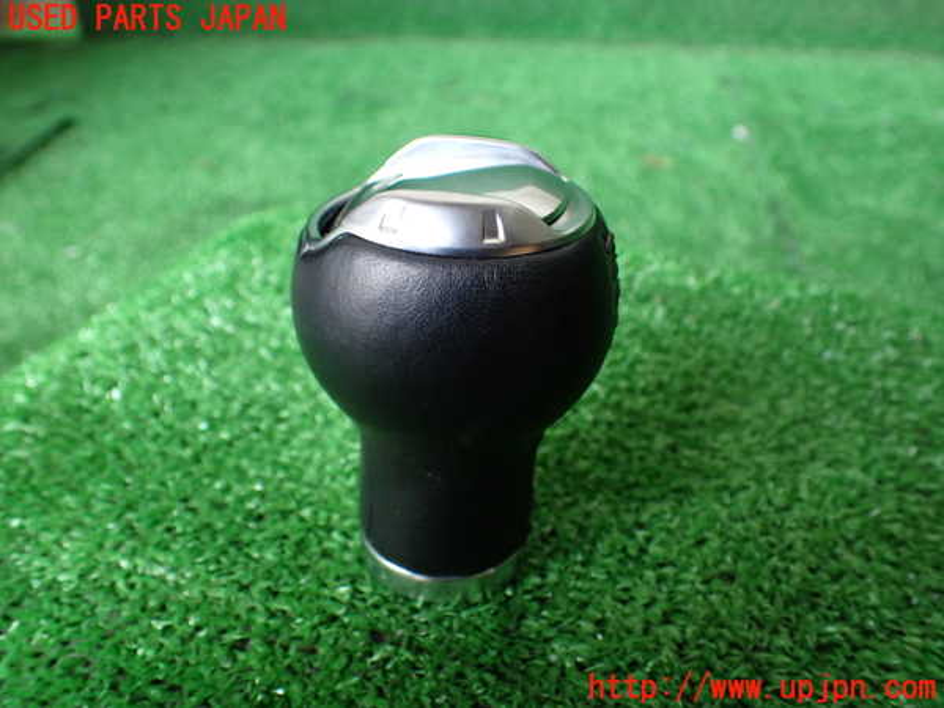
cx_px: 472
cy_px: 354
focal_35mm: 30
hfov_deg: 60.0
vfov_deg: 46.8
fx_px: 818
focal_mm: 5.4
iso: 400
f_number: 2.3
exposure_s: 1/125
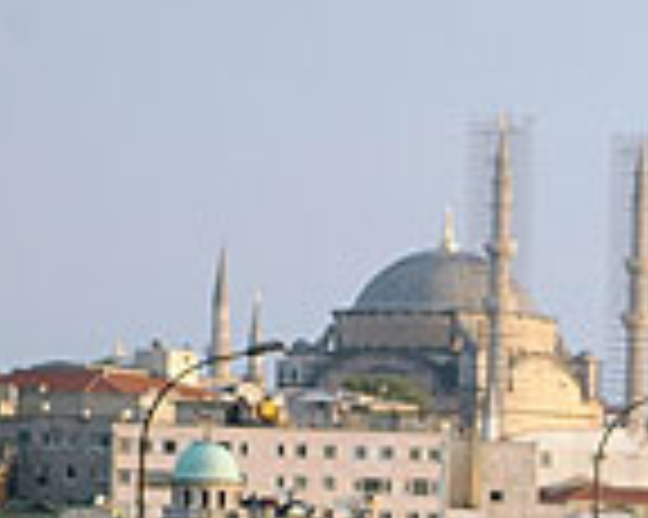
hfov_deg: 3.6
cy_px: 597
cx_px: 810
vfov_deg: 2.9
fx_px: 10253
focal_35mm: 535
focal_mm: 122
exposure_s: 1/250
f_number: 4.2
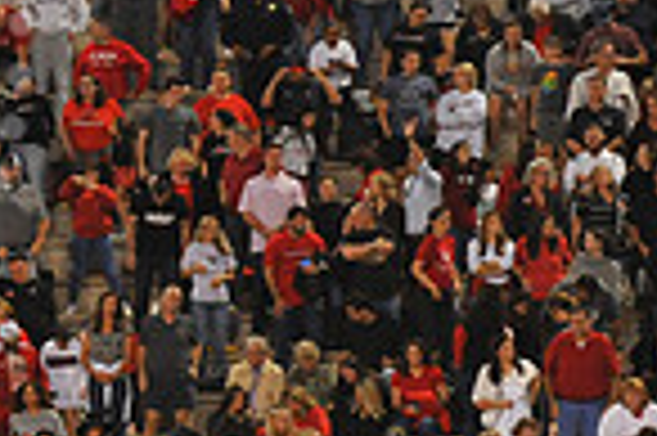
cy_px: 31
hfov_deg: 4.6
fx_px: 8130
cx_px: -396
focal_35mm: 446
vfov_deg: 3.1
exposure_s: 1/125
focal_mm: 112
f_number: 5.6
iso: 4000
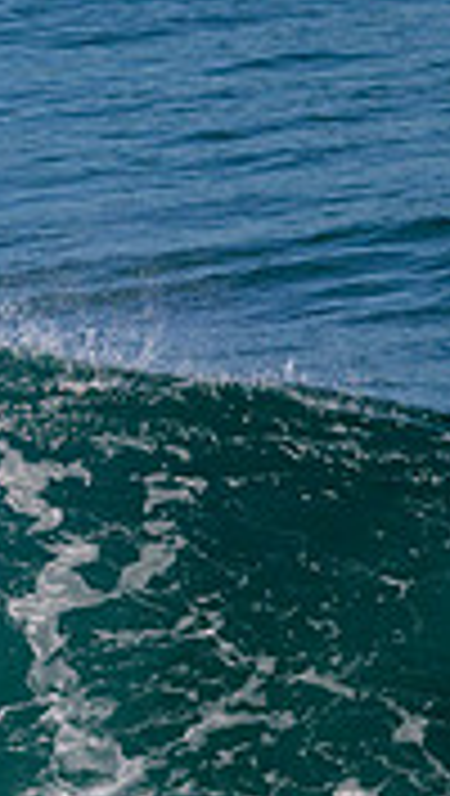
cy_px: 632
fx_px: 29768
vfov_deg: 1.5
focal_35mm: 1408
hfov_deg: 0.9
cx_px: -702
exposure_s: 1/2000
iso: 1100
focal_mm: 410
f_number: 11
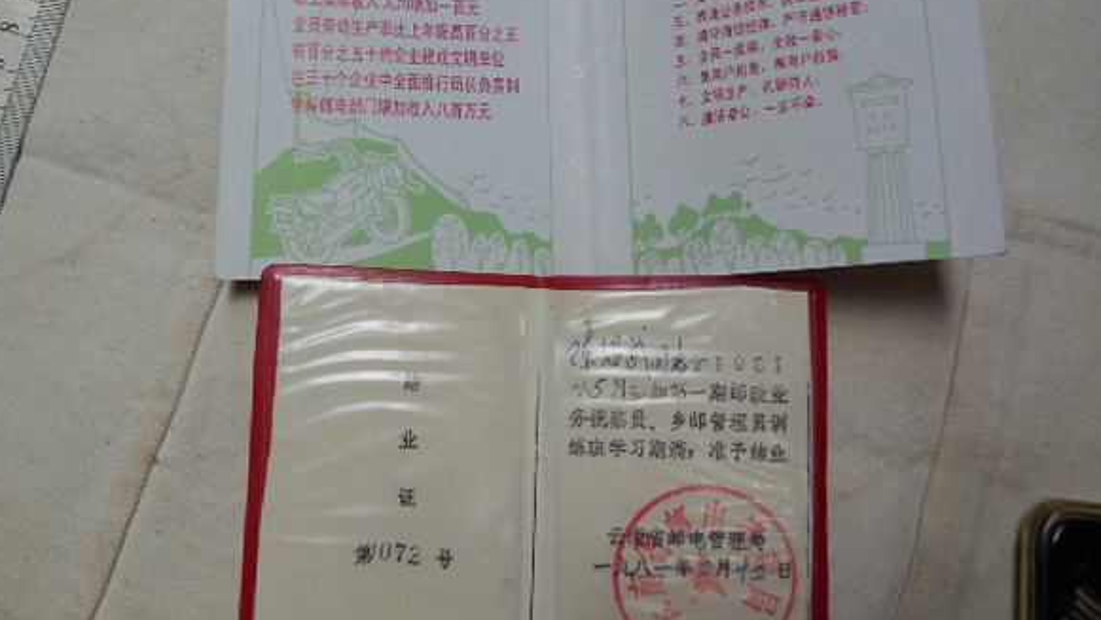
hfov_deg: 55.3
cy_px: 229
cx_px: 534
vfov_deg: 32.7
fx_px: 1051
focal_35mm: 36
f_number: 3.2
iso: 125
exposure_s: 1/500
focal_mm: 5.3
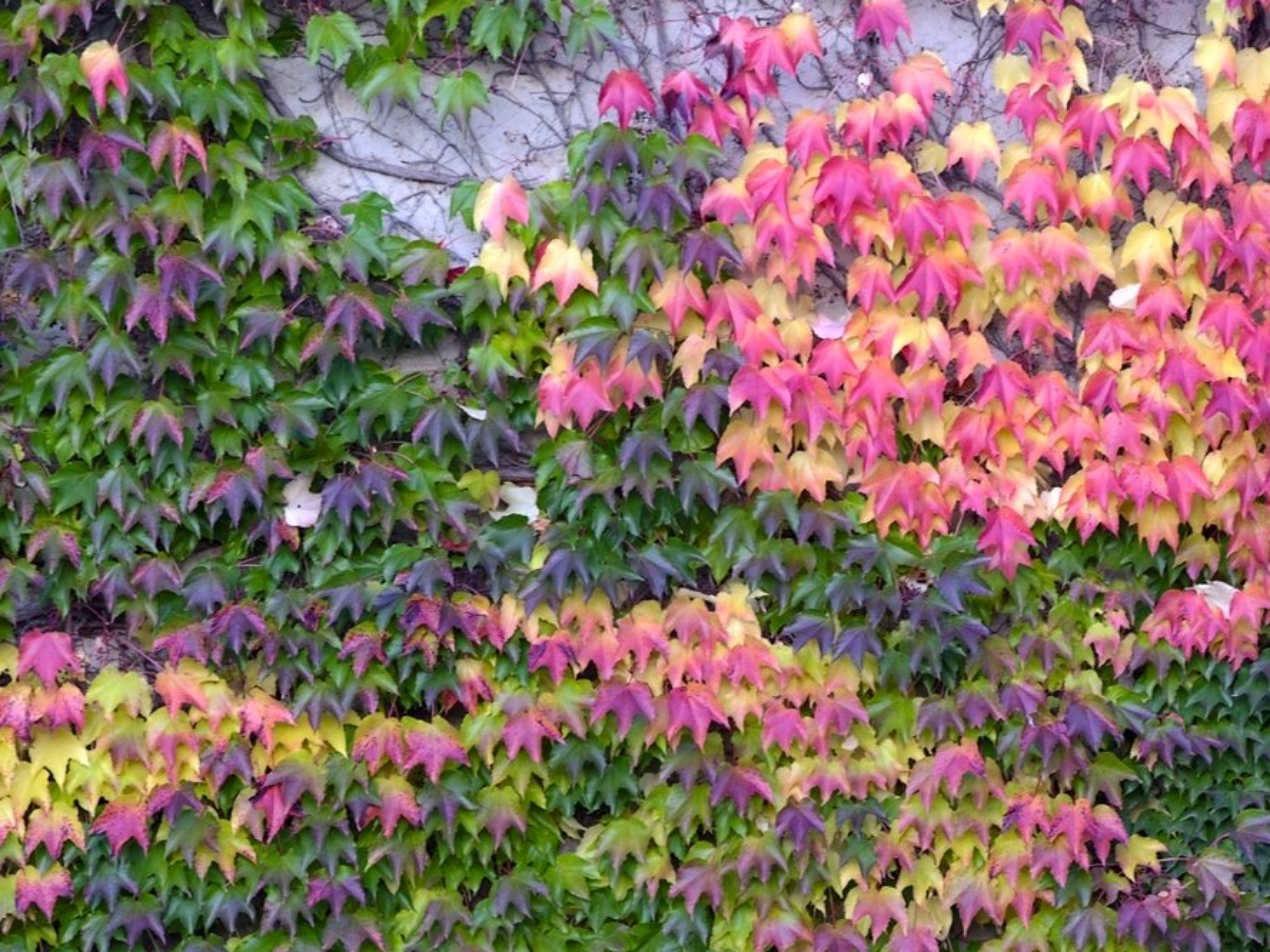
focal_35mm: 356
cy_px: 696
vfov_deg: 4.2
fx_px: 13061
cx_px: 1081
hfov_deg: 5.6
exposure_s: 1/1.8
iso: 100
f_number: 8
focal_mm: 200
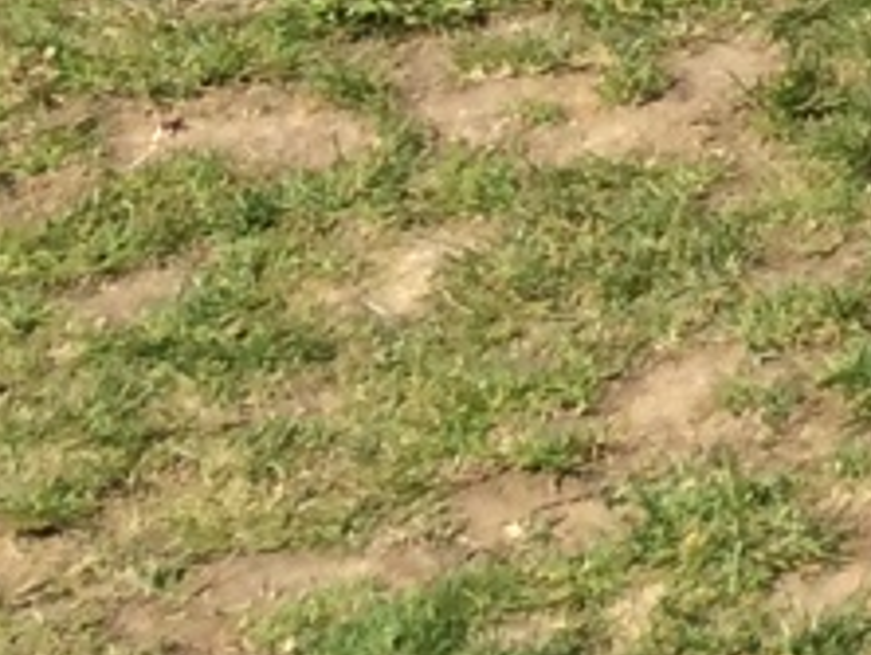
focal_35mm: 213
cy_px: -1451
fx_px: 5365
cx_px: 2570
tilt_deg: -9.0
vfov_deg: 6.3
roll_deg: +2.2
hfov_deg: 8.0
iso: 32
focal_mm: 4.15
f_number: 2.2
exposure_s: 1/1709
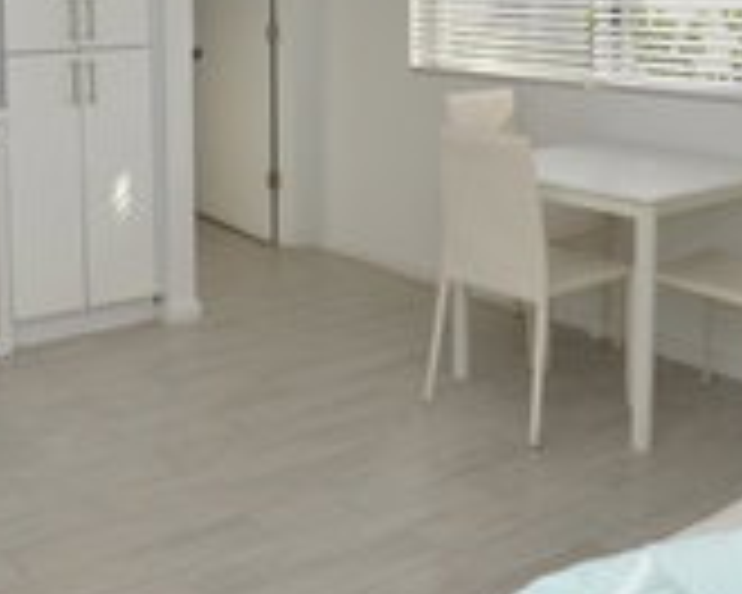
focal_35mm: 49
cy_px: 45
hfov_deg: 36.8
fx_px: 1076
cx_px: 151
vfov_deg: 29.4
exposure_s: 1/125
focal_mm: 18
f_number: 5.6
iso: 200
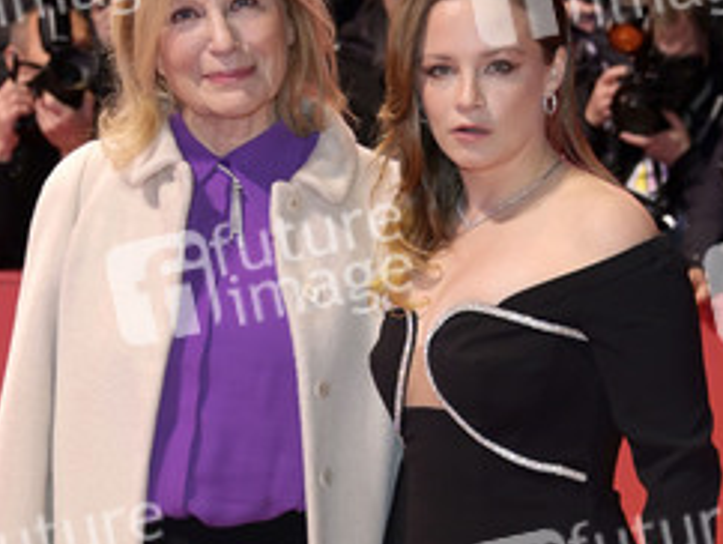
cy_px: 424
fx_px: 2718
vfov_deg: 11.4
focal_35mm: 130
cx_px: 347
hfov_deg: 15.2
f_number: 5.6
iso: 1000
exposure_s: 1/160
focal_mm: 82
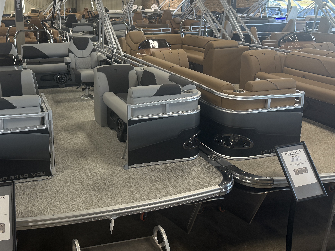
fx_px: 368
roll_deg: +1.9
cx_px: 90
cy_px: 81
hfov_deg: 47.4
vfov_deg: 37.3
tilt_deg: -13.0
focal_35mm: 38
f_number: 1.78
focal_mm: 6.76
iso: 160
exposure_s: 1/60
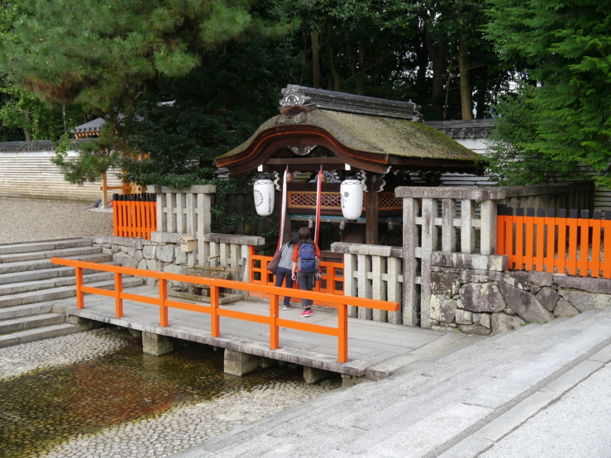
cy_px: 229
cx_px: 306
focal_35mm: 42
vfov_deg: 34.3
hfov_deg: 44.8
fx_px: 741
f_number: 5
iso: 160
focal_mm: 21
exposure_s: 1/125
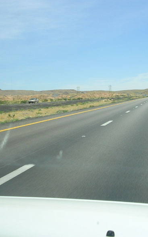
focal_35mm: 55
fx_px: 355
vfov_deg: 36.9
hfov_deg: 23.5
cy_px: 117
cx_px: 77
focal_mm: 5.8
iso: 50
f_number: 5.6
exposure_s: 1/274
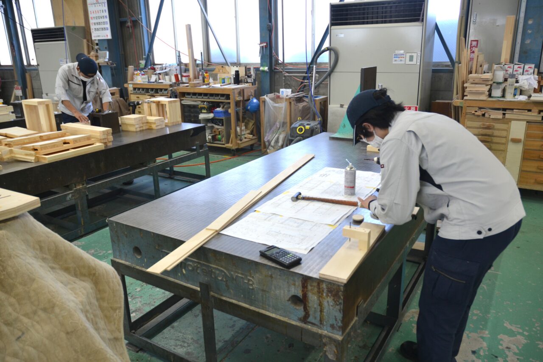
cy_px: 181
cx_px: 272
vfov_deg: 47.9
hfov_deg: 67.4
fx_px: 407
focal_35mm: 27
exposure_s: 1/80
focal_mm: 18
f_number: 4.5
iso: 400
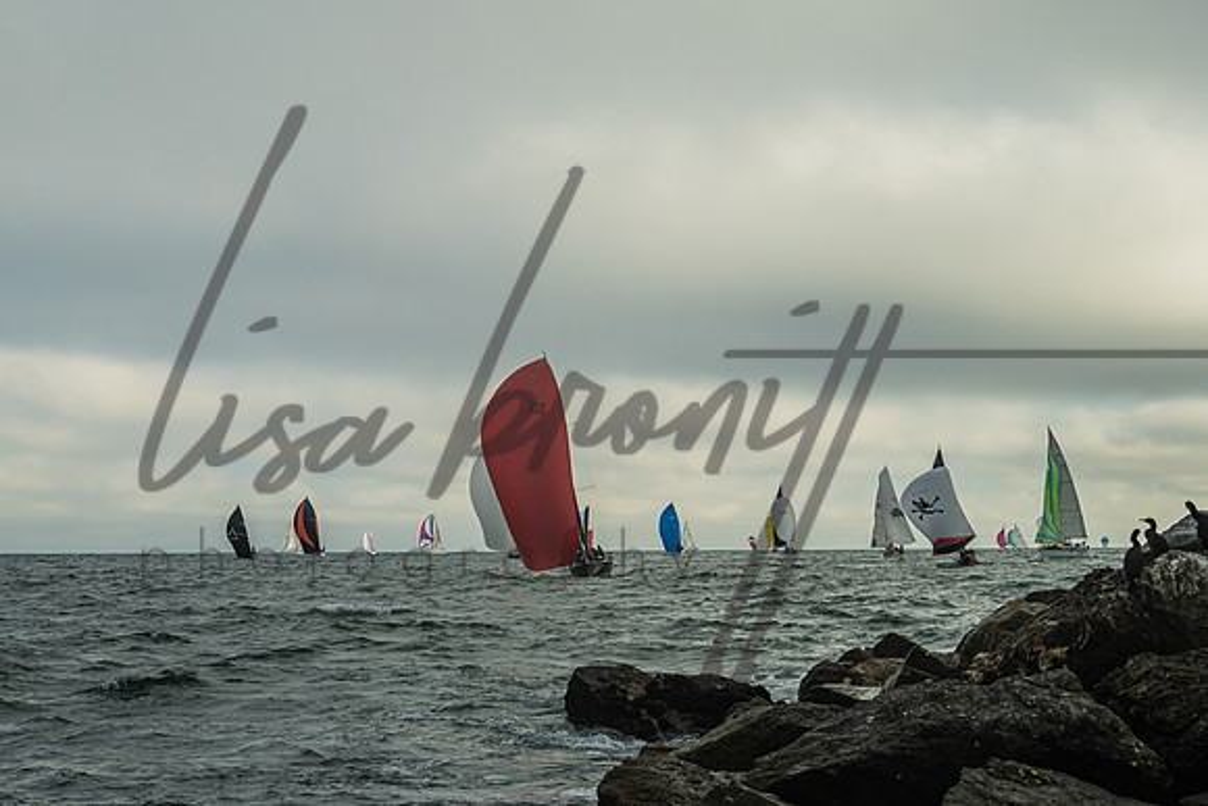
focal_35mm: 60
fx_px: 2026
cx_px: 392
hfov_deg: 32.9
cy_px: 273
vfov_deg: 22.4
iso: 250
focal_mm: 44
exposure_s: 1/320
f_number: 6.3
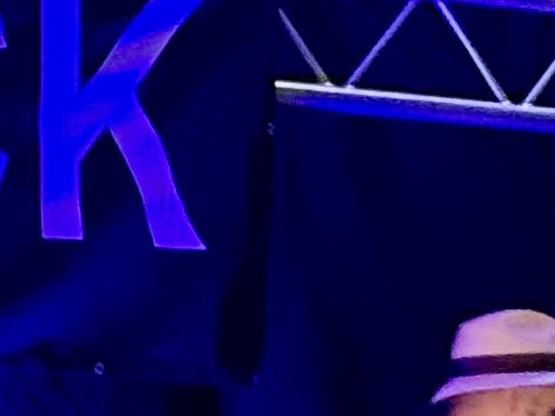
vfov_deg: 4.4
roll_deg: +0.7
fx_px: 5387
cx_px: -574
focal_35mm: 336
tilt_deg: -0.7
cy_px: 875
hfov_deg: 5.8
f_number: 1.78
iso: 800
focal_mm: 6.76
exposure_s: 1/25
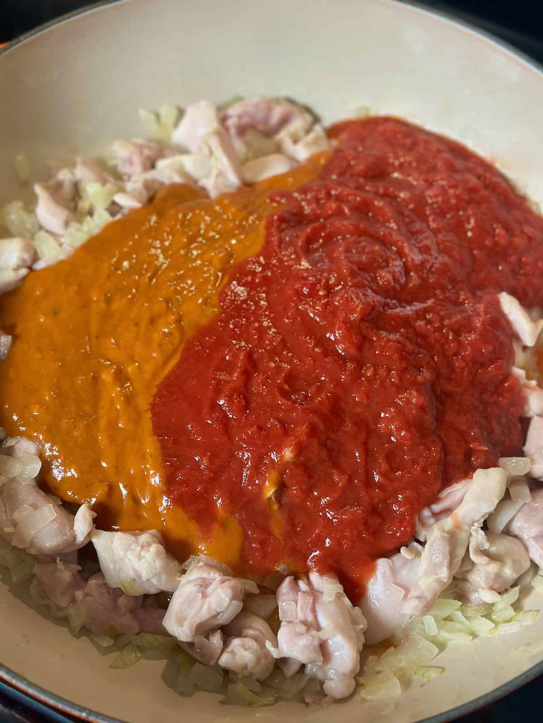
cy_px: 362
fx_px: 1004
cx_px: 272
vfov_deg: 39.7
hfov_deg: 30.3
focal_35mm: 48
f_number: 1.8
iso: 160
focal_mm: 6.9
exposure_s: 1/60
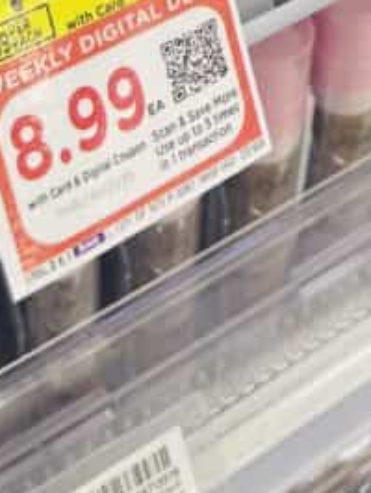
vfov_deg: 16.2
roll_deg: -4.8
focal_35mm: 100
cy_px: -419
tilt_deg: -30.9
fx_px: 1427
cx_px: 403
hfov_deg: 14.5
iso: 64
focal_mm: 4.2
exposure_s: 1/62
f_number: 1.6
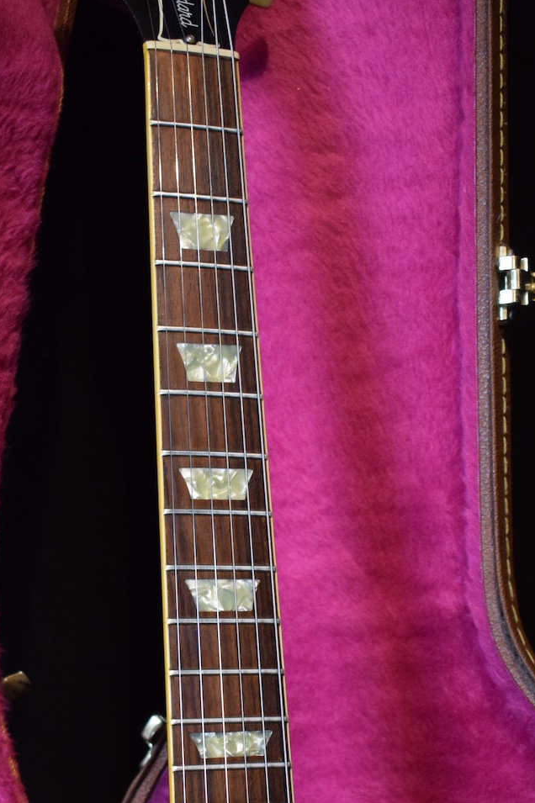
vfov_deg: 30.0
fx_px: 1472
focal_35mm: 66
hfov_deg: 20.6
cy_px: 601
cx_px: 200
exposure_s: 1/60
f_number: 4.2
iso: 2200
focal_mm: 28
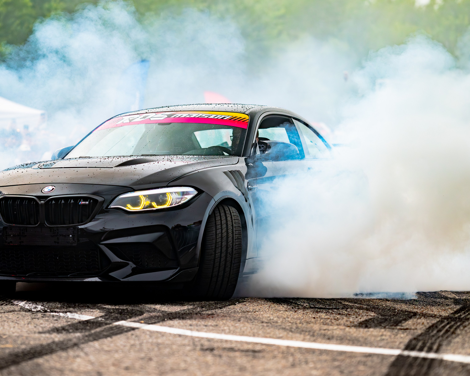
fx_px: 1516
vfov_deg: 14.1
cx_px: 182
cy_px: 198
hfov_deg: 17.6
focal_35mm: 109
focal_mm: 85
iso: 800
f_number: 2.2
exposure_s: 1/640
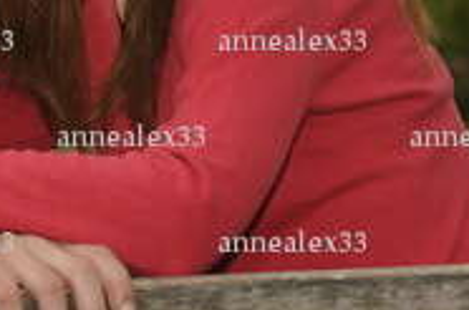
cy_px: -97
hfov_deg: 5.3
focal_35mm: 387
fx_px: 5029
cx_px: -58
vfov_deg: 3.5
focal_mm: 98
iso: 200
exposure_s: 1/500
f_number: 5.6
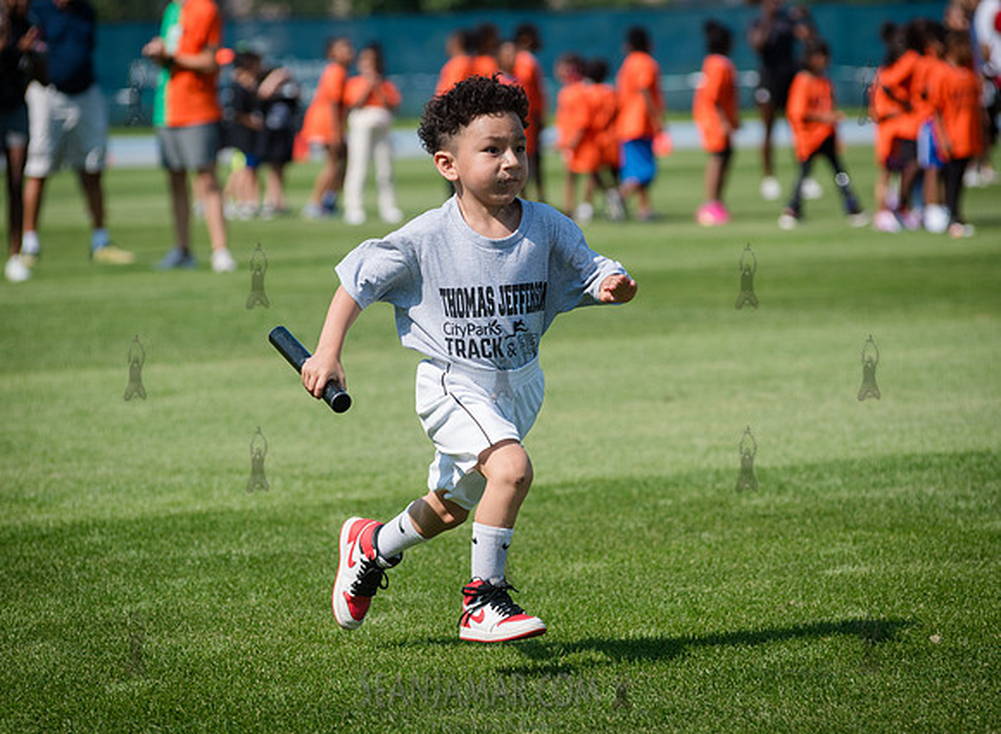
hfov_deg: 10.5
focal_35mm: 191
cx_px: 532
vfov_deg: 7.7
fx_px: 5469
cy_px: 347
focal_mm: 170
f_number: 5
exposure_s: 1/2500
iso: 400
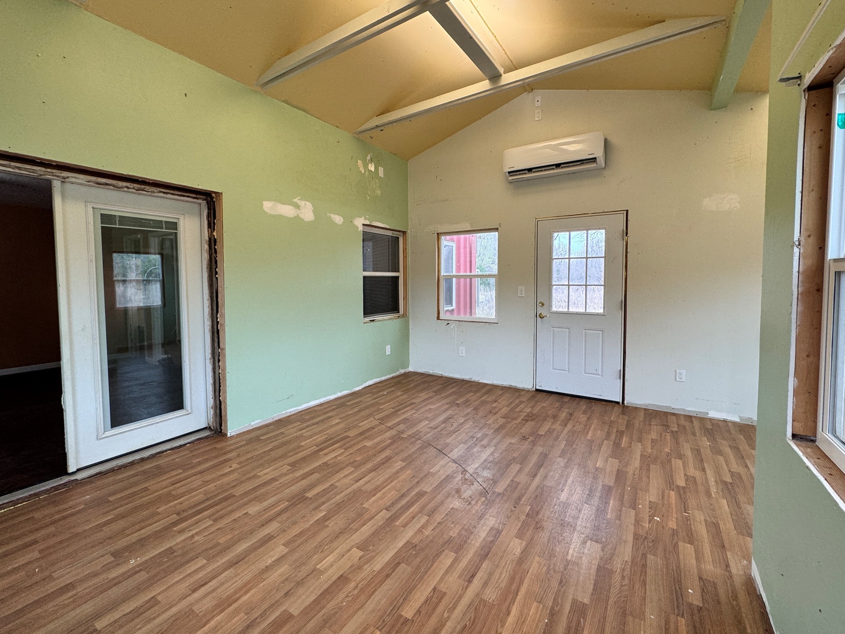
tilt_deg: -3.3
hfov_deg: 98.1
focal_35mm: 15
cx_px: 435
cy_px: 298
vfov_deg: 81.7
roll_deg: +0.4
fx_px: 366
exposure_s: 1/120
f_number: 2.2
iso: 125
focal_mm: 2.22
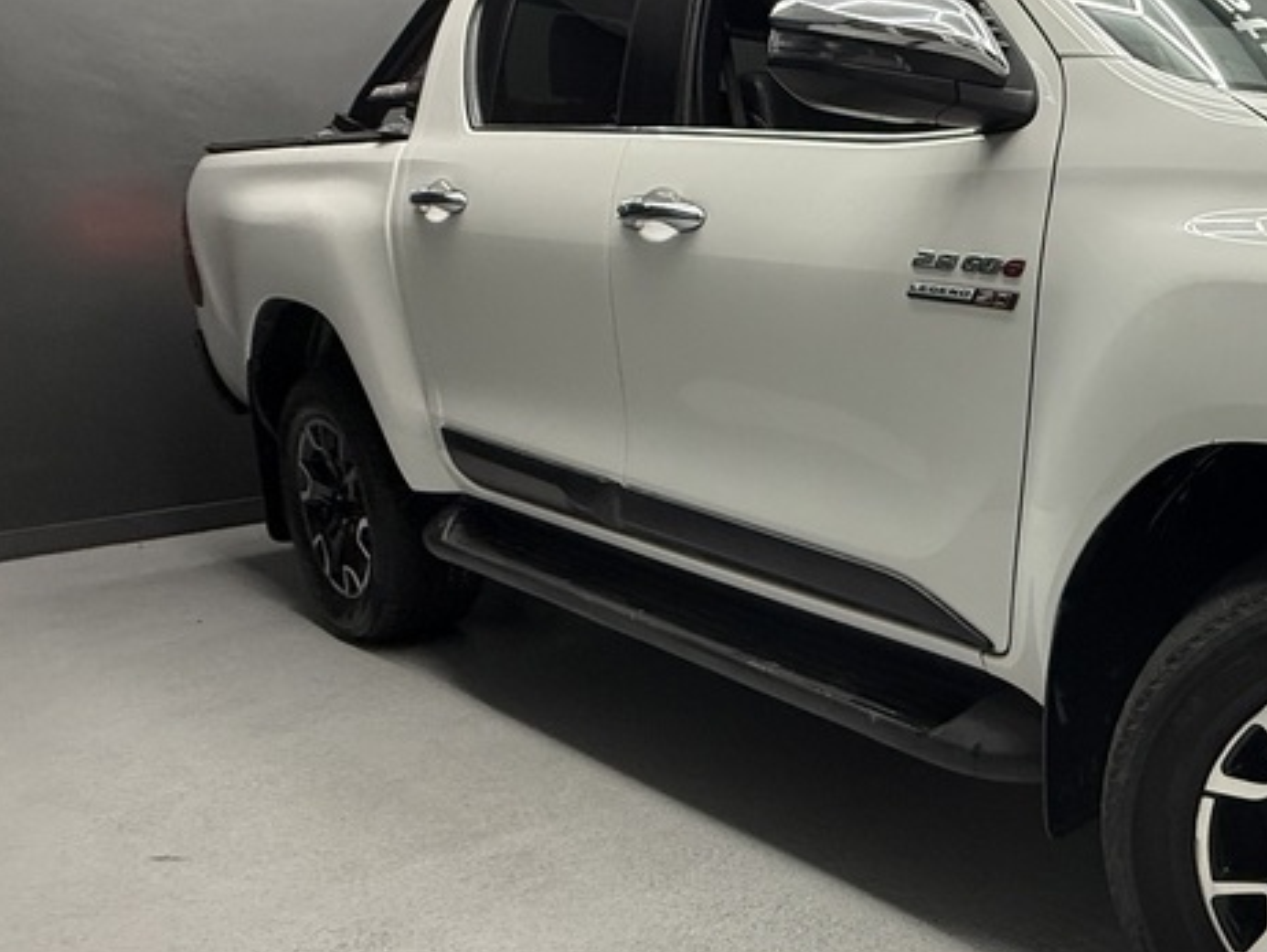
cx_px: 1237
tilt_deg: -10.3
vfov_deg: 45.5
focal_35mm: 31
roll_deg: -0.9
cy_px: 455
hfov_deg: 49.0
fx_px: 1135
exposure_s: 1/100
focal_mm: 2.22
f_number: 2.2
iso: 200
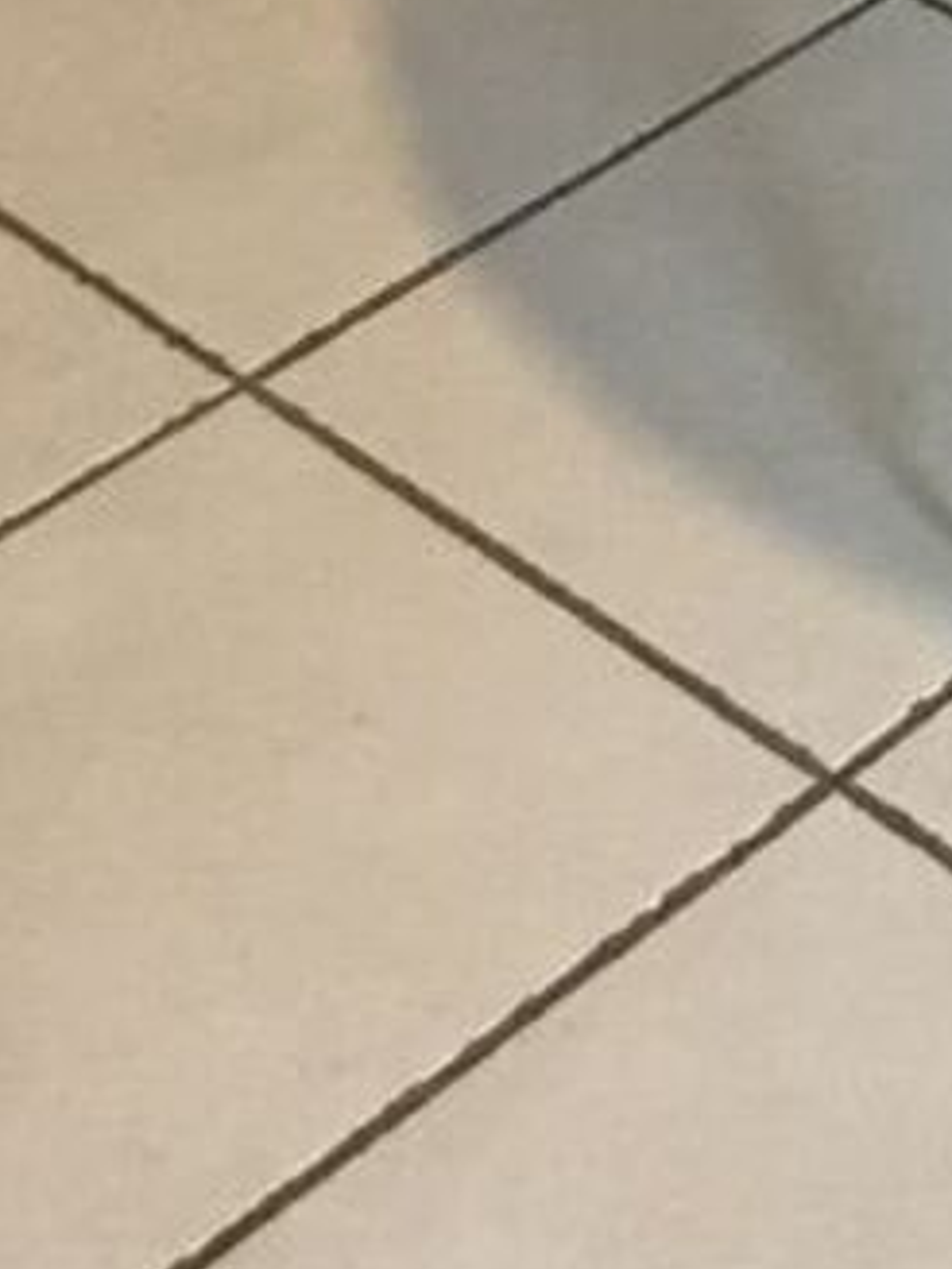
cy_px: -950
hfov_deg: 11.0
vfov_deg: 14.0
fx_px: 4620
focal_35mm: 126
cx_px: 1738
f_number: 2.4
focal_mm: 3.3
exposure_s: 1/33
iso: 200
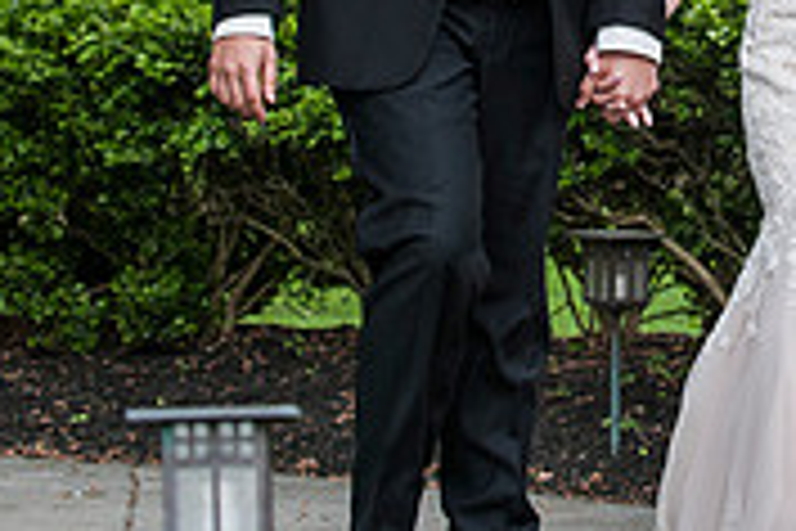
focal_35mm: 229
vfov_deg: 6.0
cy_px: -72
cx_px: 711
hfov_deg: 9.0
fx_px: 5063
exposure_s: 1/2500
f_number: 4
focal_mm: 70
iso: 800
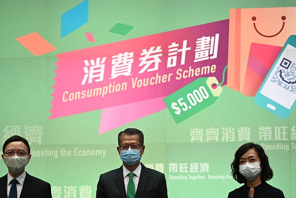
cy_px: 152
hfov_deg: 26.6
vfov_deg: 17.8
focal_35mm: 76
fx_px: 625
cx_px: 139
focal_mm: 48
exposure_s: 1/100
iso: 400
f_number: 2.8
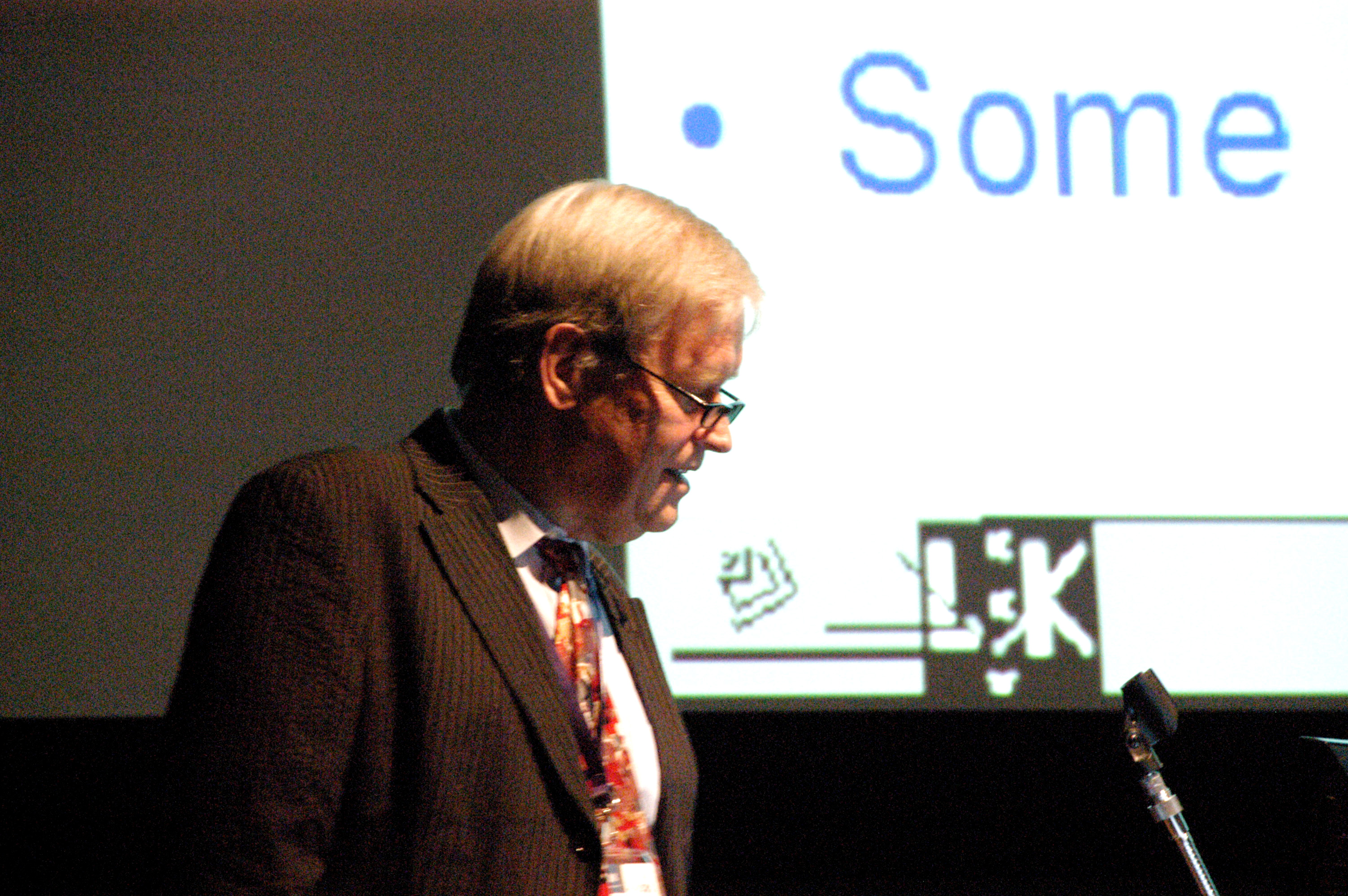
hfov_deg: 6.9
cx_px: 674
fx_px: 11223
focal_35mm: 300
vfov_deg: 4.6
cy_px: 448
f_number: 6.7
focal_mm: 200
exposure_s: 1/20
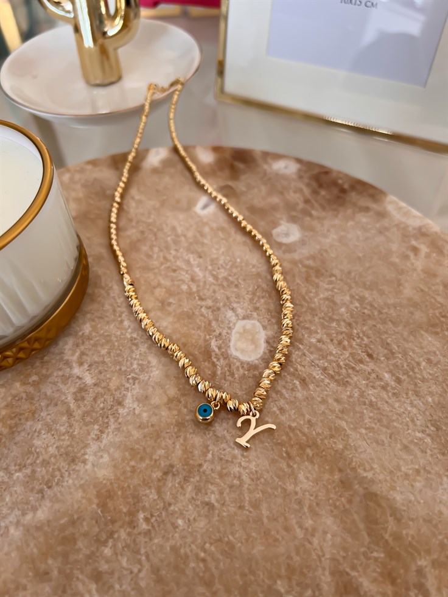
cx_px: 224
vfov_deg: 67.3
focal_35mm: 26
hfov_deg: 53.1
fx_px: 449
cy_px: 298
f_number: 1.5
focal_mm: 5.7
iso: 64
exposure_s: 1/121
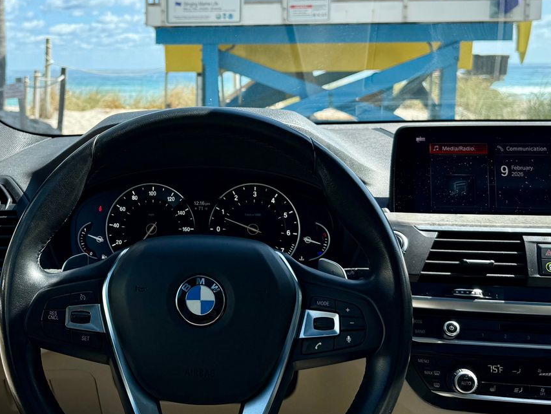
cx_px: 162
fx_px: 716
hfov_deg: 41.2
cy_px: 153
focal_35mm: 45
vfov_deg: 32.0
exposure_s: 1/2299
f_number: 1.78
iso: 80
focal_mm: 6.76
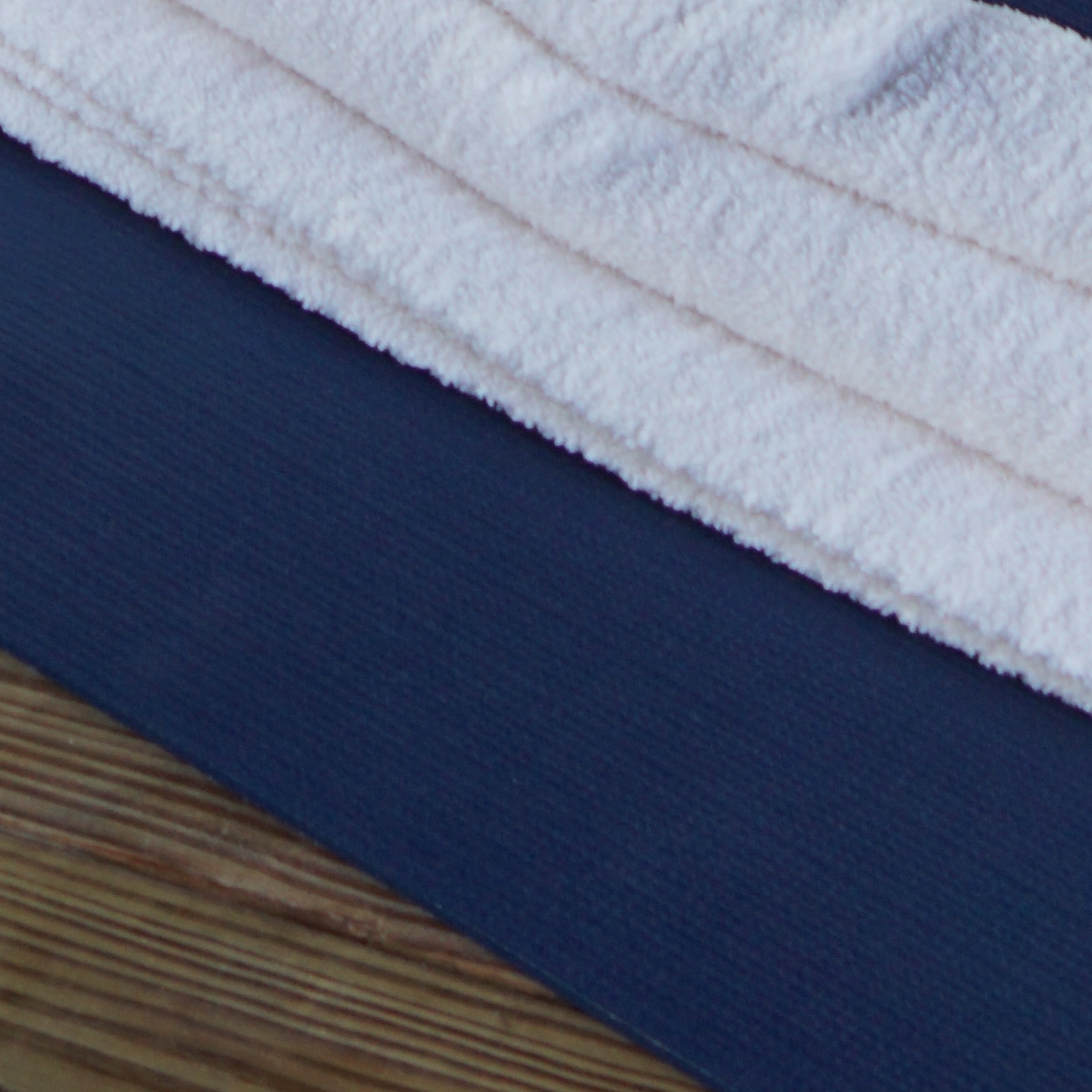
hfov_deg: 9.8
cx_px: 504
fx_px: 6389
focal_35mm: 179
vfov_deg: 8.8
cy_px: -1584
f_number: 4
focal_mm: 28
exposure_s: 1/60
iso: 100
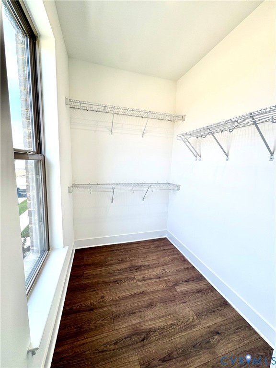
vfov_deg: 102.1
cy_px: 184
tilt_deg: -8.0
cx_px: 138
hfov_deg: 85.7
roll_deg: -2.9
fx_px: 149
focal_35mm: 14
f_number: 2.2
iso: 40
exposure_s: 1/120
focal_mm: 2.22
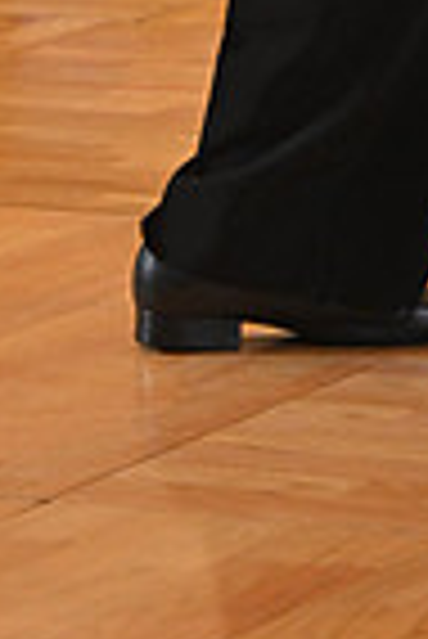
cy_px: -585
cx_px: 318
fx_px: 6902
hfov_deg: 3.6
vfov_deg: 5.2
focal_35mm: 388
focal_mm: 95
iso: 1600
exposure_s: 1/400
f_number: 4
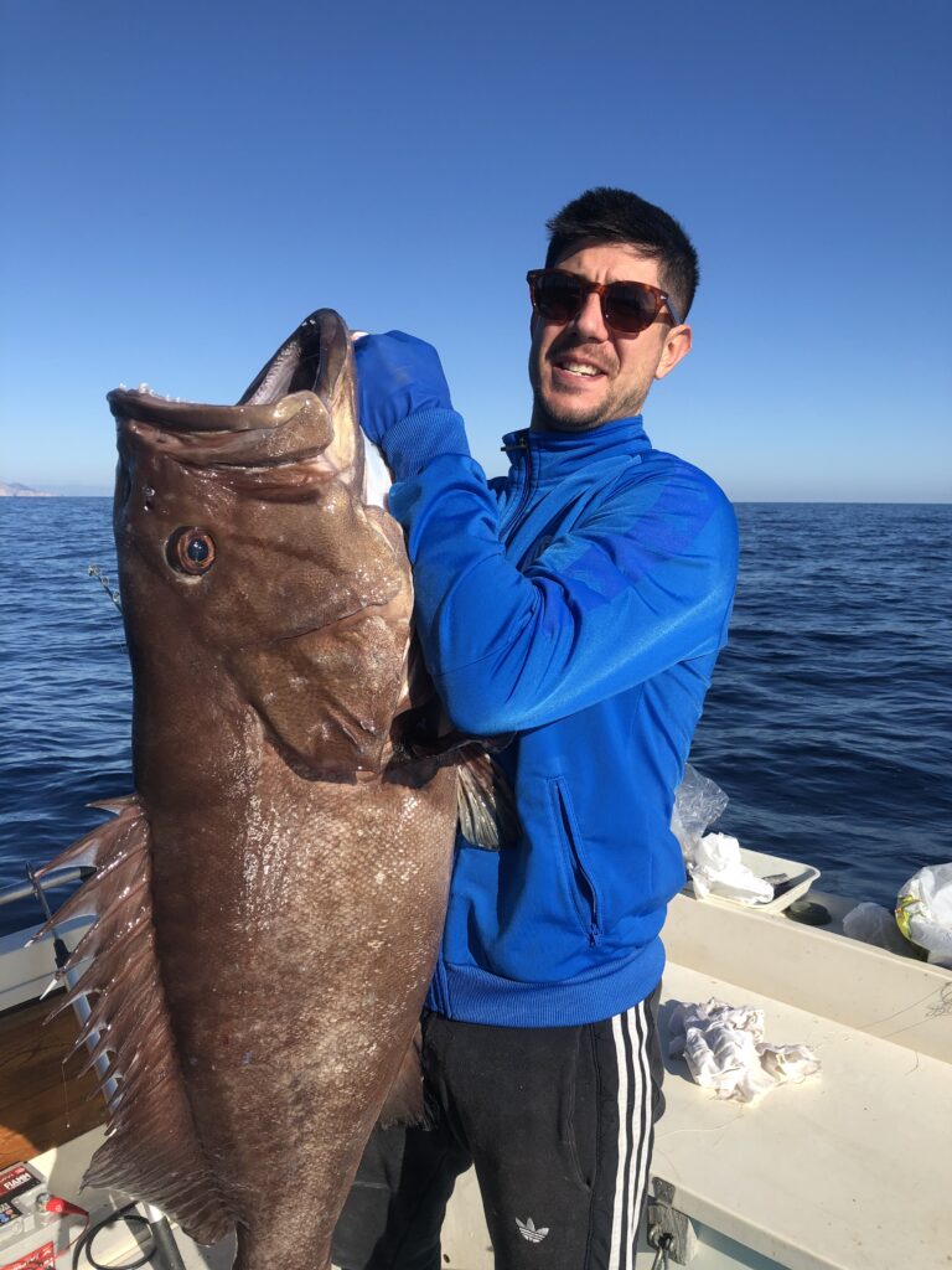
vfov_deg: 63.4
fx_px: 1027
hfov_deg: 49.7
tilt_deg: -7.4
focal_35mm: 28
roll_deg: -1.4
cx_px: 476
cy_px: 635
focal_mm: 4
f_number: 1.8
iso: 20
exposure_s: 1/2183
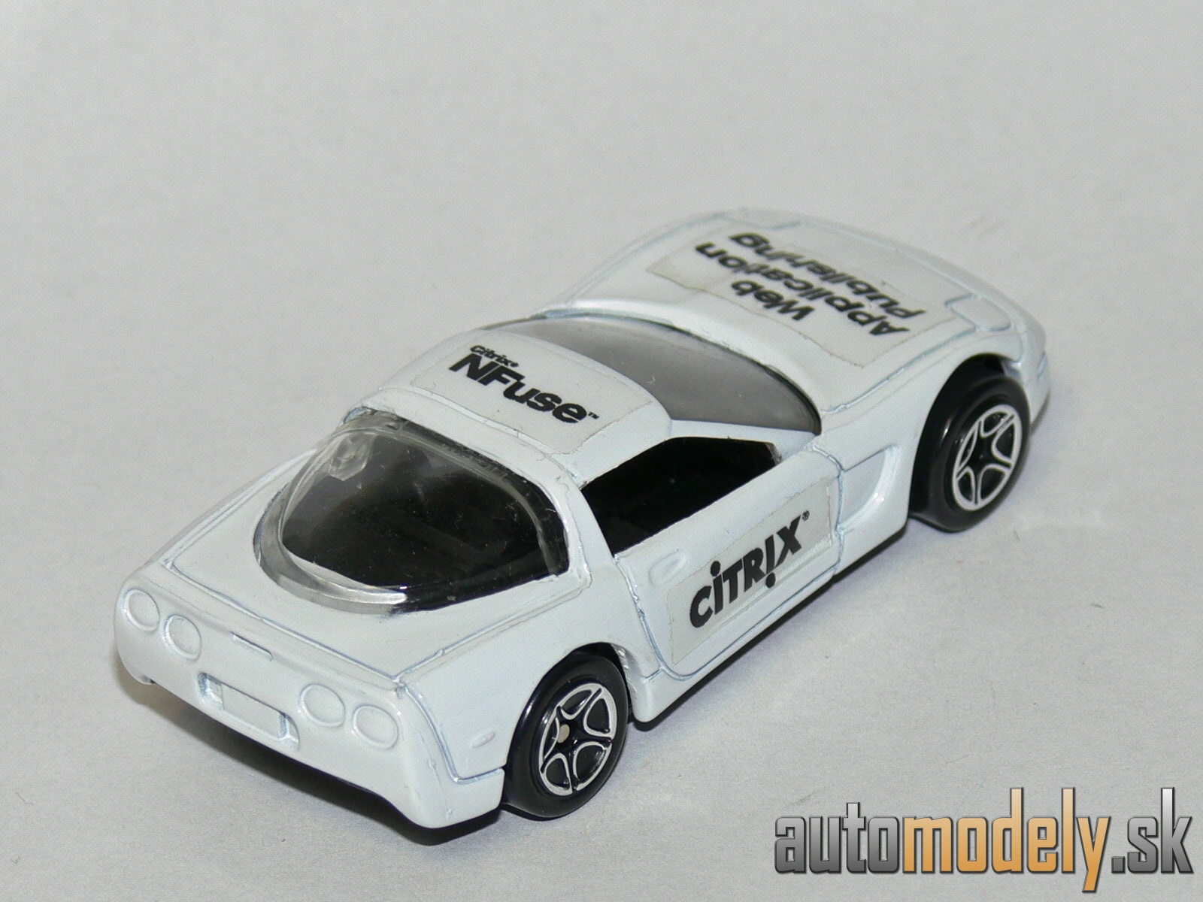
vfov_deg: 8.4
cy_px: 451
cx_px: 602
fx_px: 6116
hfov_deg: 11.2
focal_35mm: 176
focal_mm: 23.4
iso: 80
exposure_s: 1/30
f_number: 4
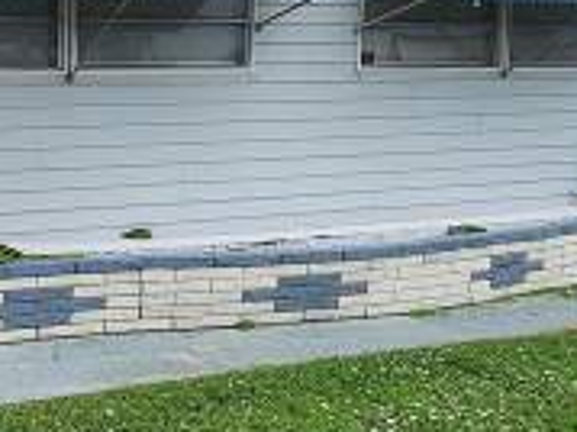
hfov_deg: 29.0
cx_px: -106
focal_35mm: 58
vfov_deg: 25.2
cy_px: 177
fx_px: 966
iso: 50
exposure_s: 1/799
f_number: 2.2
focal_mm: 2.2
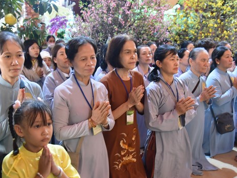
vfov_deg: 35.0
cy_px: 107
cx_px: 116
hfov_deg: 45.8
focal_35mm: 41
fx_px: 281
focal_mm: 30
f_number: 4
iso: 6400
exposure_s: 1/25
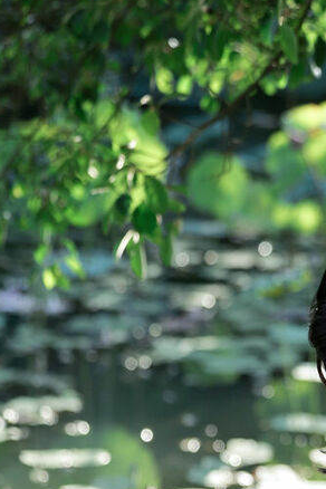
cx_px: 555
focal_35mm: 248
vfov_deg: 8.2
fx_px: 3368
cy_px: 541
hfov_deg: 5.5
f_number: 3.2
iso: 160
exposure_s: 1/400
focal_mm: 70
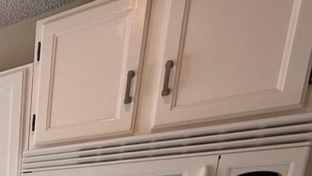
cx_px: -73
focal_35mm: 39
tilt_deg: -11.2
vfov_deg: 22.3
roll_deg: +0.3
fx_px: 323
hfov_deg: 37.3
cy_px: 293
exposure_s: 1/171
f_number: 2.2
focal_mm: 2.22
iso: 50
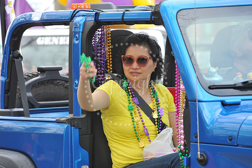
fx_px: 1399
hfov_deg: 10.3
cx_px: 126
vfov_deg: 6.9
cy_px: 84
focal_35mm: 200
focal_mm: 200
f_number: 6.3
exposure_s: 1/80
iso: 250
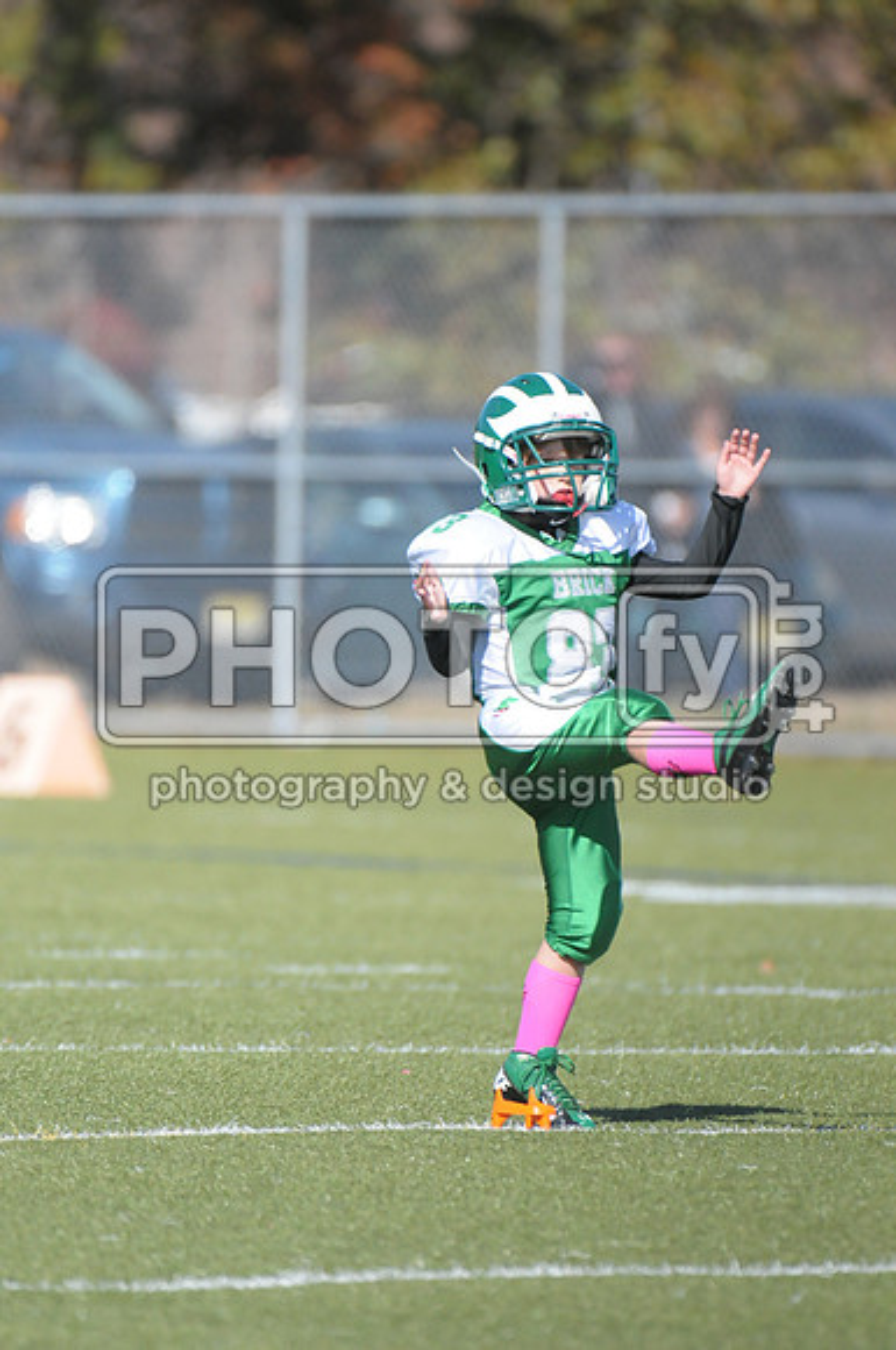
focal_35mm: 600
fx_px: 22465
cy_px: 675
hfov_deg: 2.3
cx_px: 448
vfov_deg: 3.4
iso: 1600
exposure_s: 1/8000
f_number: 4
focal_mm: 400
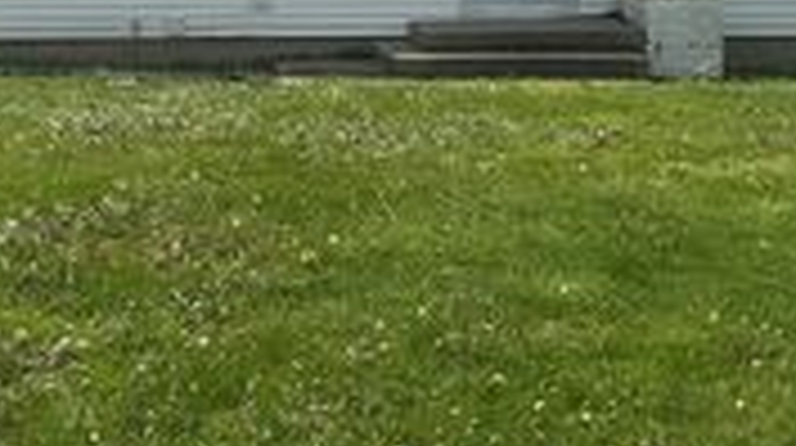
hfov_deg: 28.3
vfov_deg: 15.6
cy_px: -88
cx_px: 229
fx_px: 1560
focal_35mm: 74
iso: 80
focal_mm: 6.86
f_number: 1.78
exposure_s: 1/7576
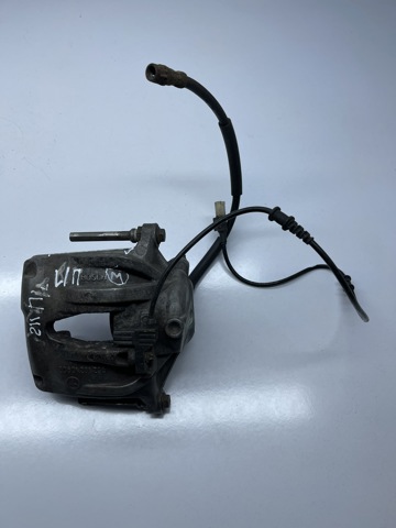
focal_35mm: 25
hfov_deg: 54.9
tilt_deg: -62.5
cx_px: 198
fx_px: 381
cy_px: 264
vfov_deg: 69.4
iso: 32
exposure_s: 1/1597
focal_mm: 5.1
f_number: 1.6
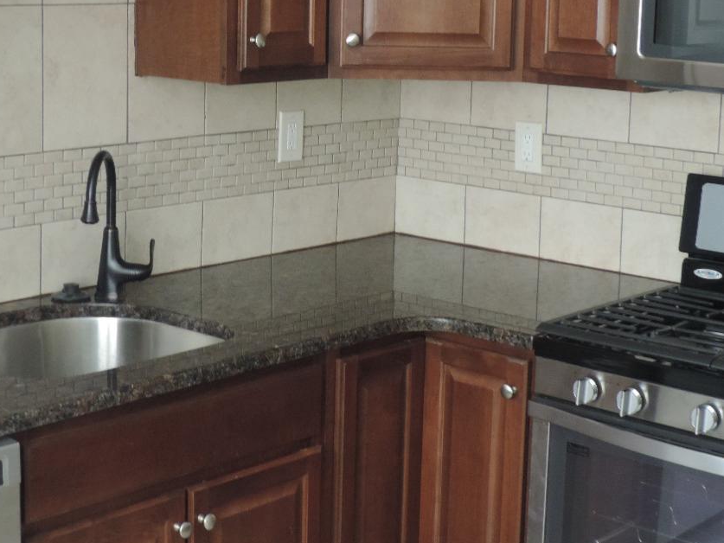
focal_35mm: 74
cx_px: 293
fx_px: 1548
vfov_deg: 19.8
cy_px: 144
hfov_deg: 26.3
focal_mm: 7.6
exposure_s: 1/13
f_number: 3.4
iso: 450
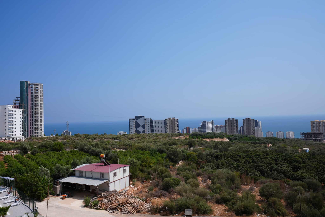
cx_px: 162
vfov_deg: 46.4
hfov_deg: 65.5
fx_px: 253
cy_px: 108
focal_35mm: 28
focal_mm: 28
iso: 100
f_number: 10
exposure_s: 1/250
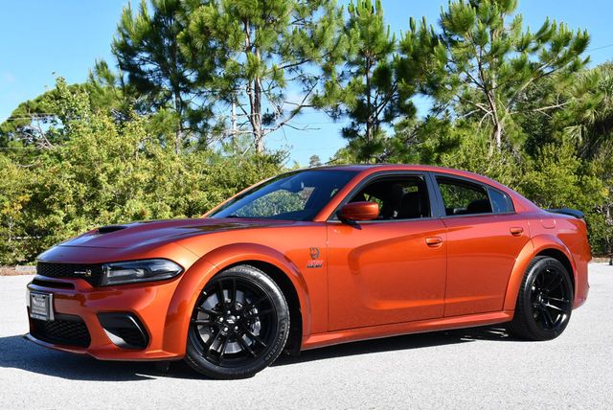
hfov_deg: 41.1
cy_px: 205
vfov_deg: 28.1
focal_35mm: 48
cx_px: 306
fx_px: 818
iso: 180
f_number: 8
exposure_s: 1/250
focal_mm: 24
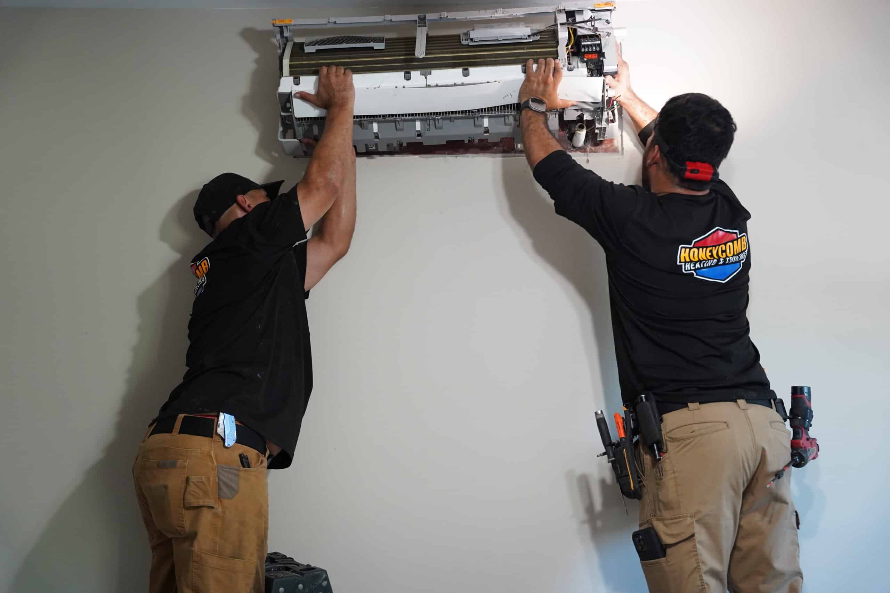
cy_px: 296
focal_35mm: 40
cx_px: 445
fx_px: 999
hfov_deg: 48.0
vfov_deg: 33.1
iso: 3200
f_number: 2.8
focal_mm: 40.4
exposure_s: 1/160
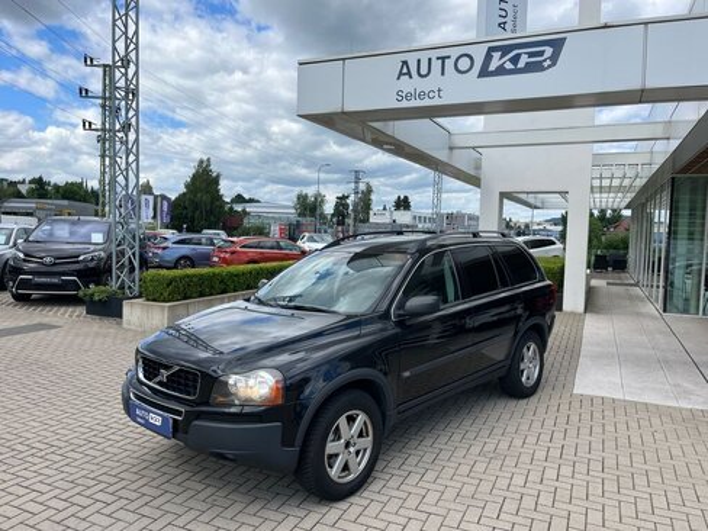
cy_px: 266
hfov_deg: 67.3
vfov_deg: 53.1
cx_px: 354
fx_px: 532
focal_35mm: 26
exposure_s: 1/2513
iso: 50
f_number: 1.6
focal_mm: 5.1
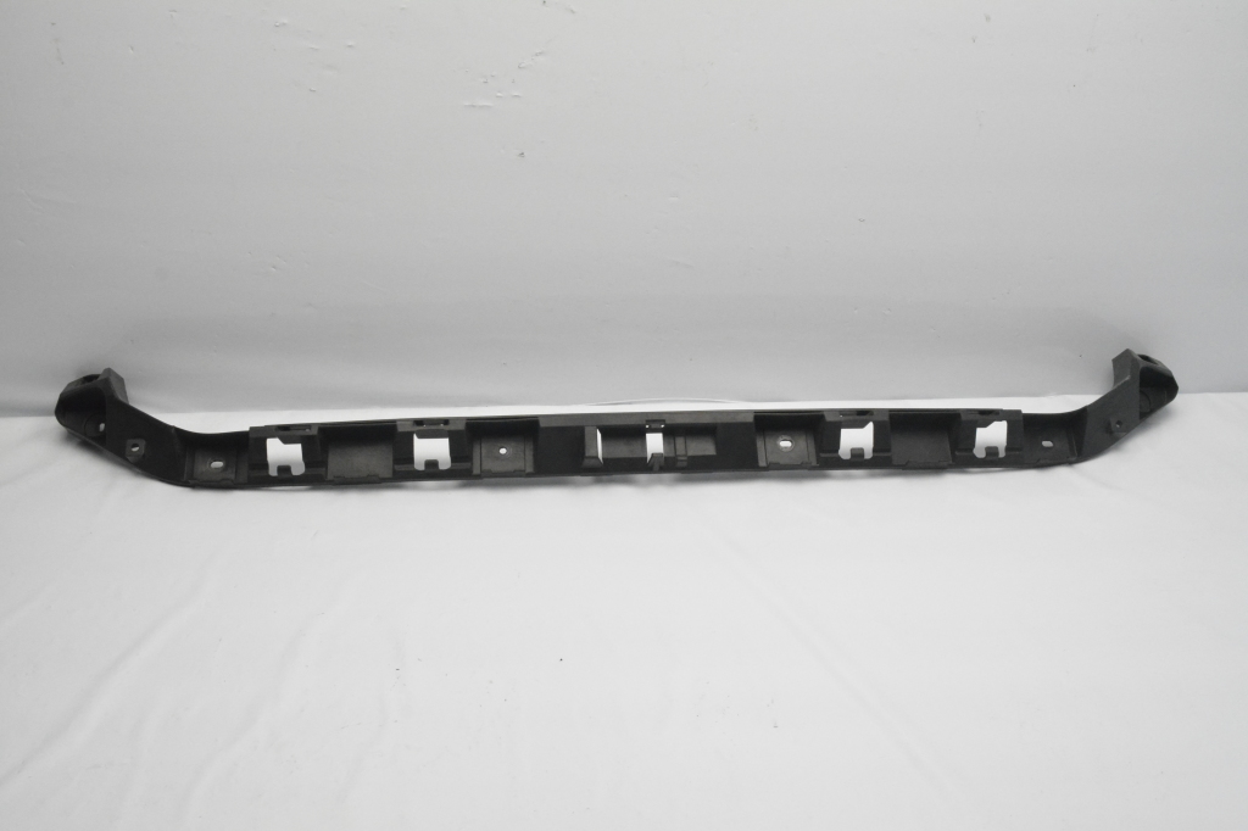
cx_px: 624
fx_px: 1144
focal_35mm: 33
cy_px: 416
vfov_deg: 39.9
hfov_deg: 57.2
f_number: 11
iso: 6400
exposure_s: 1/500
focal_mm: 22
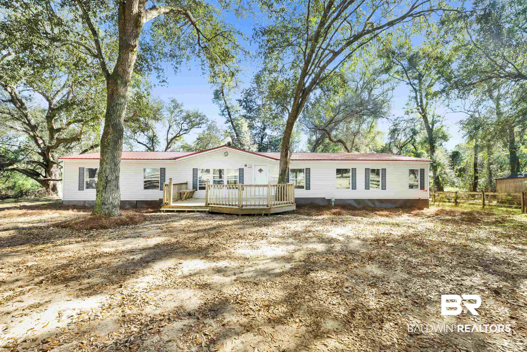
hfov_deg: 100.4
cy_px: 176
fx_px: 220
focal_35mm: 15
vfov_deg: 77.3
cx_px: 264
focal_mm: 15
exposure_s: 1/100
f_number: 11
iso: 500
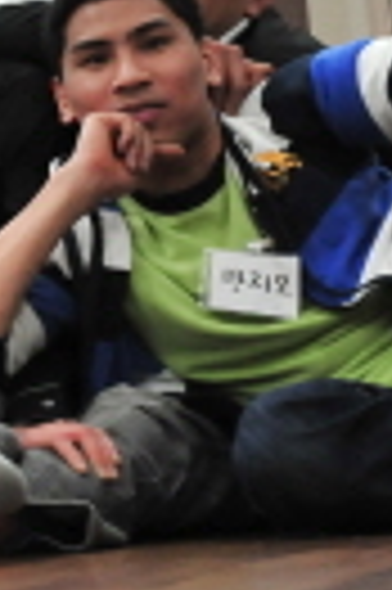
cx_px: -419
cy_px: 56
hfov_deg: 6.4
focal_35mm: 206
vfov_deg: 10.0
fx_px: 3373
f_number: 6.3
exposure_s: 1/60
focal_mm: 45
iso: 3200
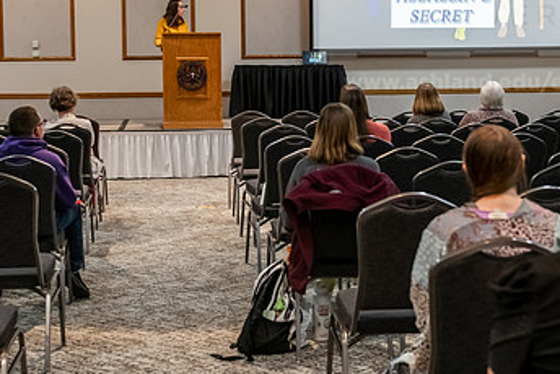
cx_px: 270
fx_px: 996
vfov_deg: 21.2
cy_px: 116
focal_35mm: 64
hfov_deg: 31.4
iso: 2500
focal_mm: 38
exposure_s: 1/200
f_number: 3.5
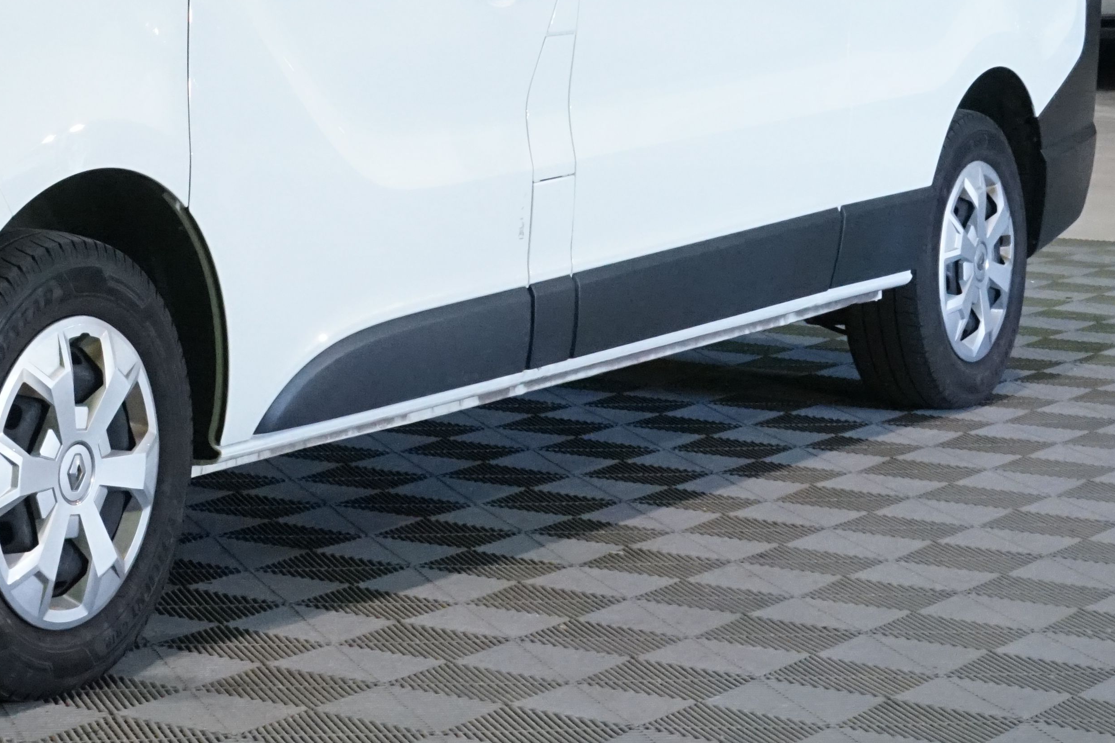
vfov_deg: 12.4
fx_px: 3375
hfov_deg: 18.2
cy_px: 2
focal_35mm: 109
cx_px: -59
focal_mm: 45
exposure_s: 1/40
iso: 6400
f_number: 20
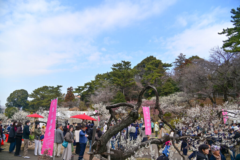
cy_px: 80
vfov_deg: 53.1
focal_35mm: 24
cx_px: 120
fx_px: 160
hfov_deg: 73.8
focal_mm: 24
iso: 100
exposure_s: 1/640
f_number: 4
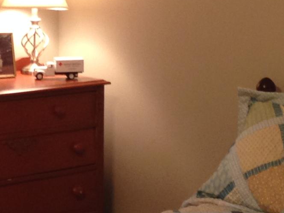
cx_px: 53
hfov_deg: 13.2
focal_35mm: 149
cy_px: 106
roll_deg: -0.6
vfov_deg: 10.0
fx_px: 1222
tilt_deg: -8.3
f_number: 2.4
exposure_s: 1/20
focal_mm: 4.12
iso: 100
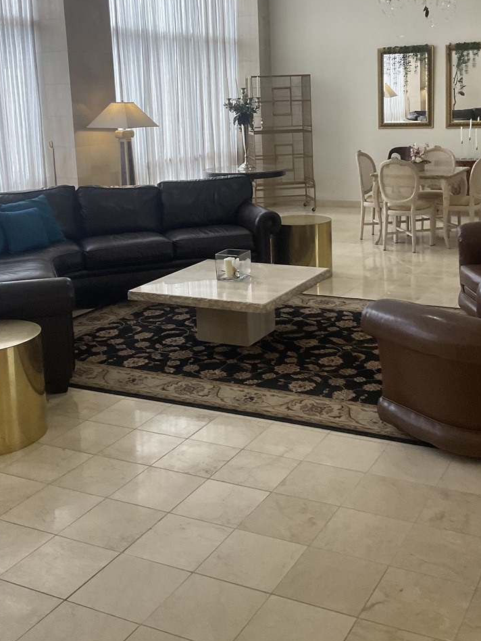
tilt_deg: -8.8
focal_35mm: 44
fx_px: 815
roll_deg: +1.4
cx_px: 280
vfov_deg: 42.5
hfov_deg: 32.8
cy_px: 228
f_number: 1.8
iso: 160
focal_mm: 3
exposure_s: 1/60
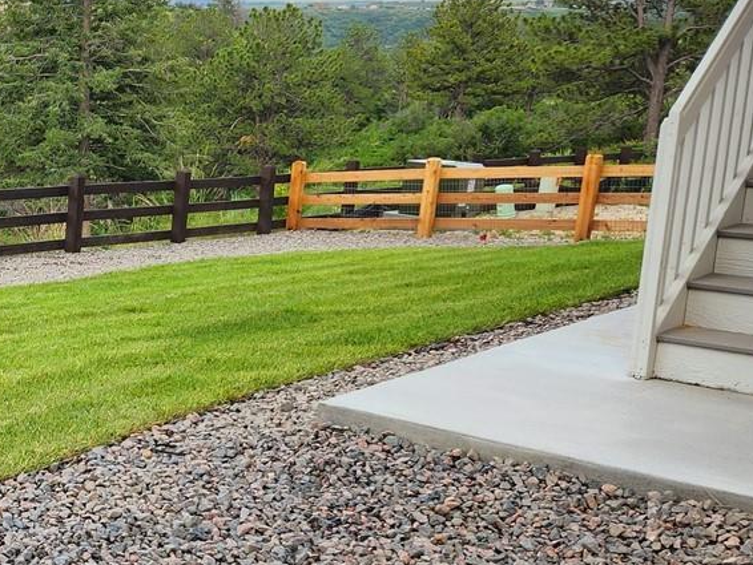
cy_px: 326
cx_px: -209
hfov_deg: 25.8
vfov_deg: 22.6
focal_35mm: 65
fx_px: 1415
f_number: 1.8
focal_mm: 5.4
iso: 20
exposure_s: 1/631
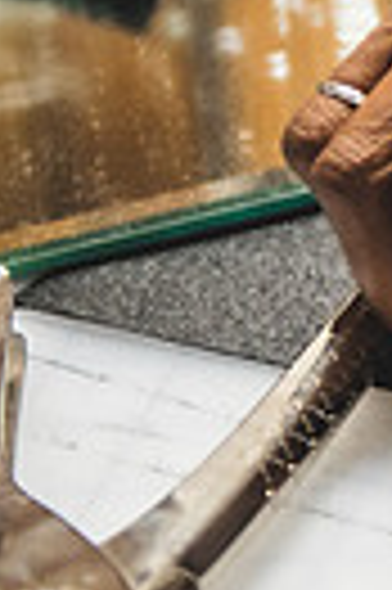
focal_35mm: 311
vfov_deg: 6.6
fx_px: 5093
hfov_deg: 4.2
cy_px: -38
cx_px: 1262
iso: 1000
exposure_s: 1/160
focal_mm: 70
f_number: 2.8
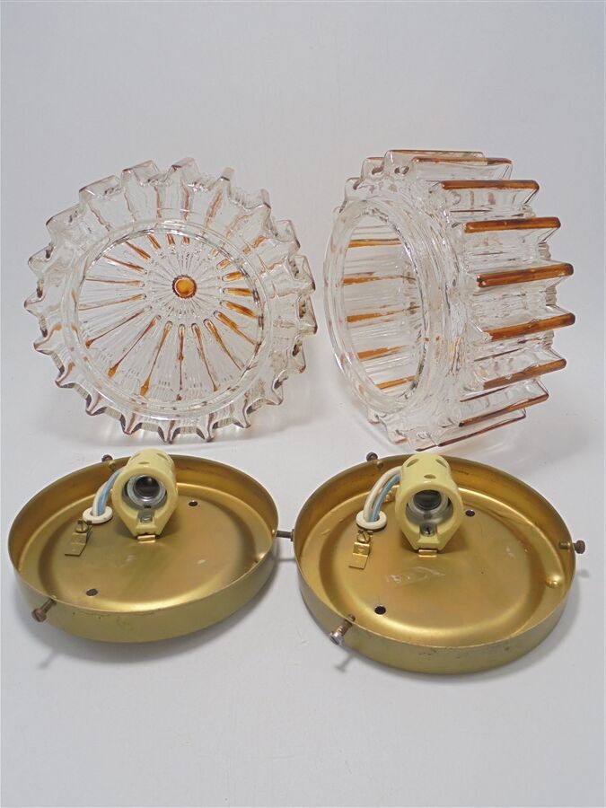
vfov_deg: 61.7
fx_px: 677
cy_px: 404
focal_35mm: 29
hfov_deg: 48.2
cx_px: 303
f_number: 3.7
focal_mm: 5.3
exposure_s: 1/80
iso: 100
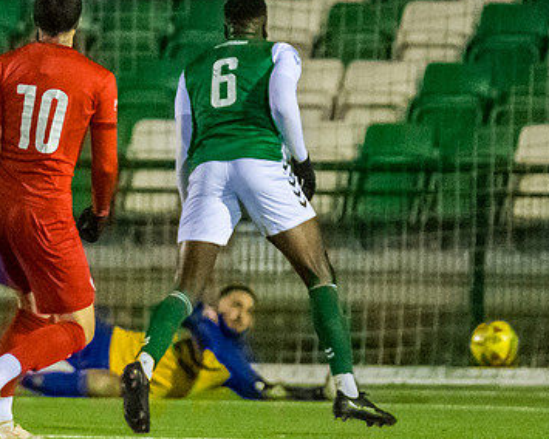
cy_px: 201
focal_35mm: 992
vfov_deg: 1.6
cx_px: -75
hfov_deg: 2.0
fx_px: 16118
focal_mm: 270
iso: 6400
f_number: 3.2
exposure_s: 1/800
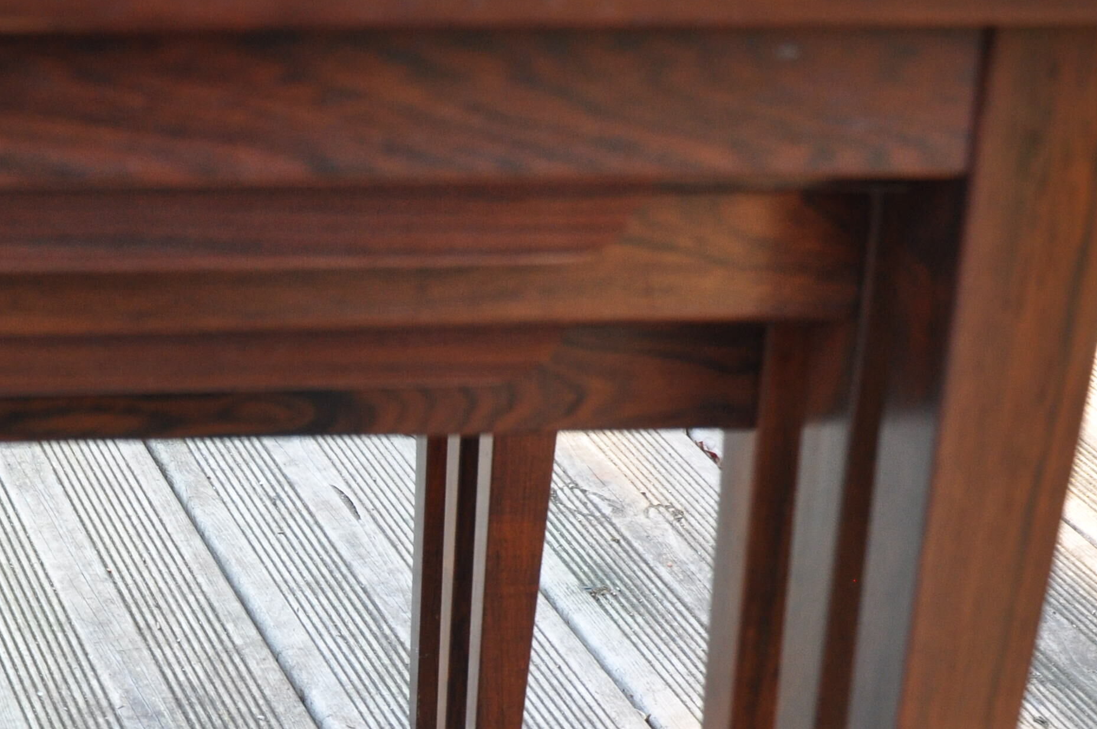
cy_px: 748
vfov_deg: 14.9
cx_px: 208
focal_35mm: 90
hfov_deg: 22.3
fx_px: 2739
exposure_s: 1/45
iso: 500
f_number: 6.7
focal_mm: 26
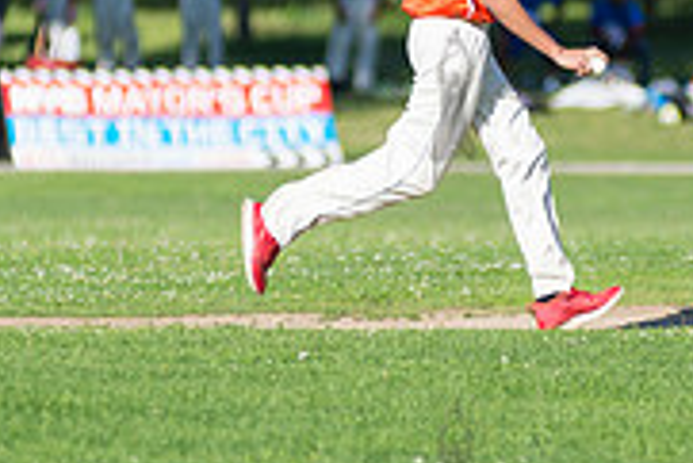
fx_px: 12349
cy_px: 94
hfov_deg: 3.2
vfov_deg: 2.1
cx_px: 452
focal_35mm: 641
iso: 200
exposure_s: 1/2500
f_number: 2.8
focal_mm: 200
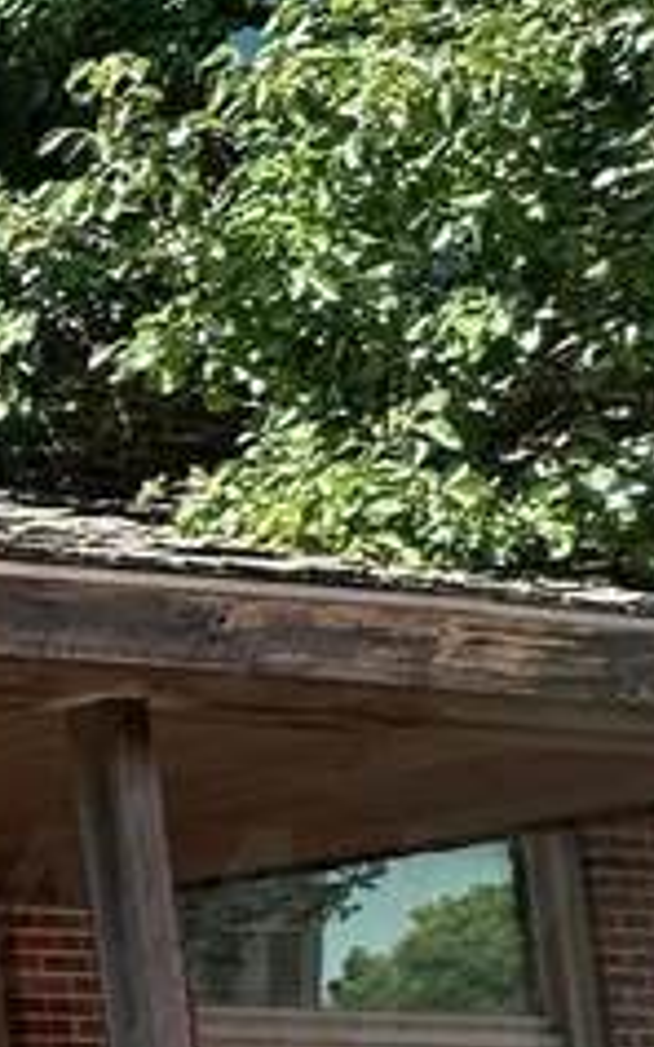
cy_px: 976
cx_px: -1688
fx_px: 2283
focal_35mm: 80
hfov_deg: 9.3
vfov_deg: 24.9
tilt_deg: +9.2
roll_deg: +0.4
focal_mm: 2.22
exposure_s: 1/220
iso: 40
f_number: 2.2
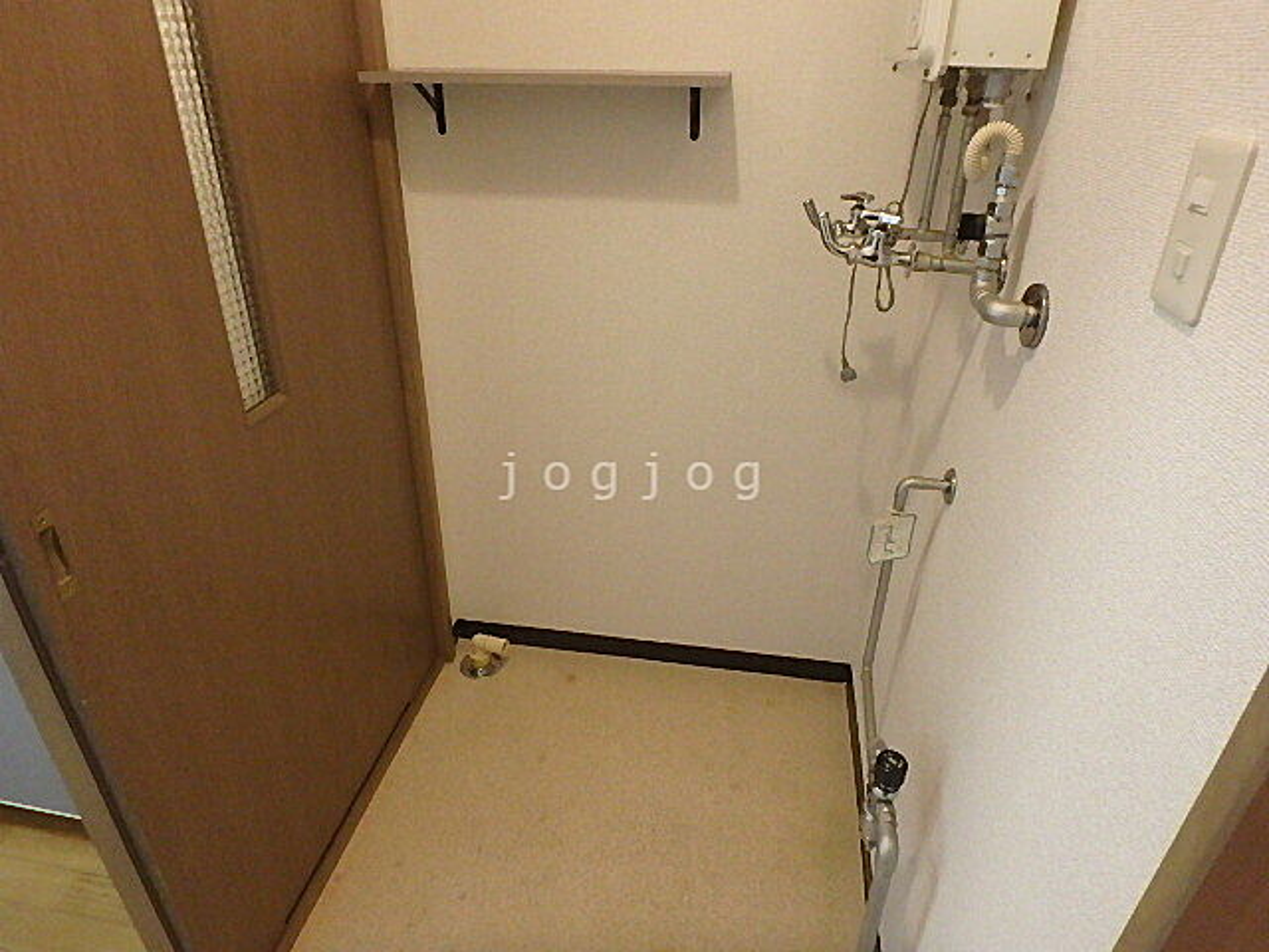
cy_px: 476
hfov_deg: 79.0
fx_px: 770
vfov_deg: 63.4
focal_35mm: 21
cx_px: 634
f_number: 3.5
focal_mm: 3.7
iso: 800
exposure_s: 1/30
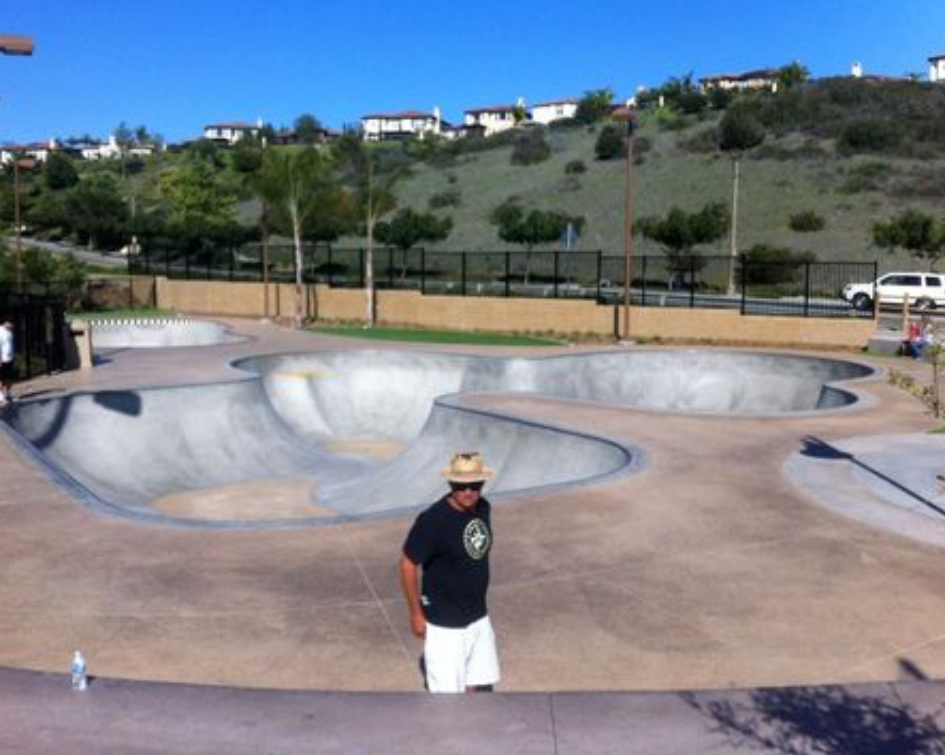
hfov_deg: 49.1
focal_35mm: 37
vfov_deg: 40.1
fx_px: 1034
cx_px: 442
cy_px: 374
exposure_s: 1/1910
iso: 80
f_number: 2.8
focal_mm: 3.85
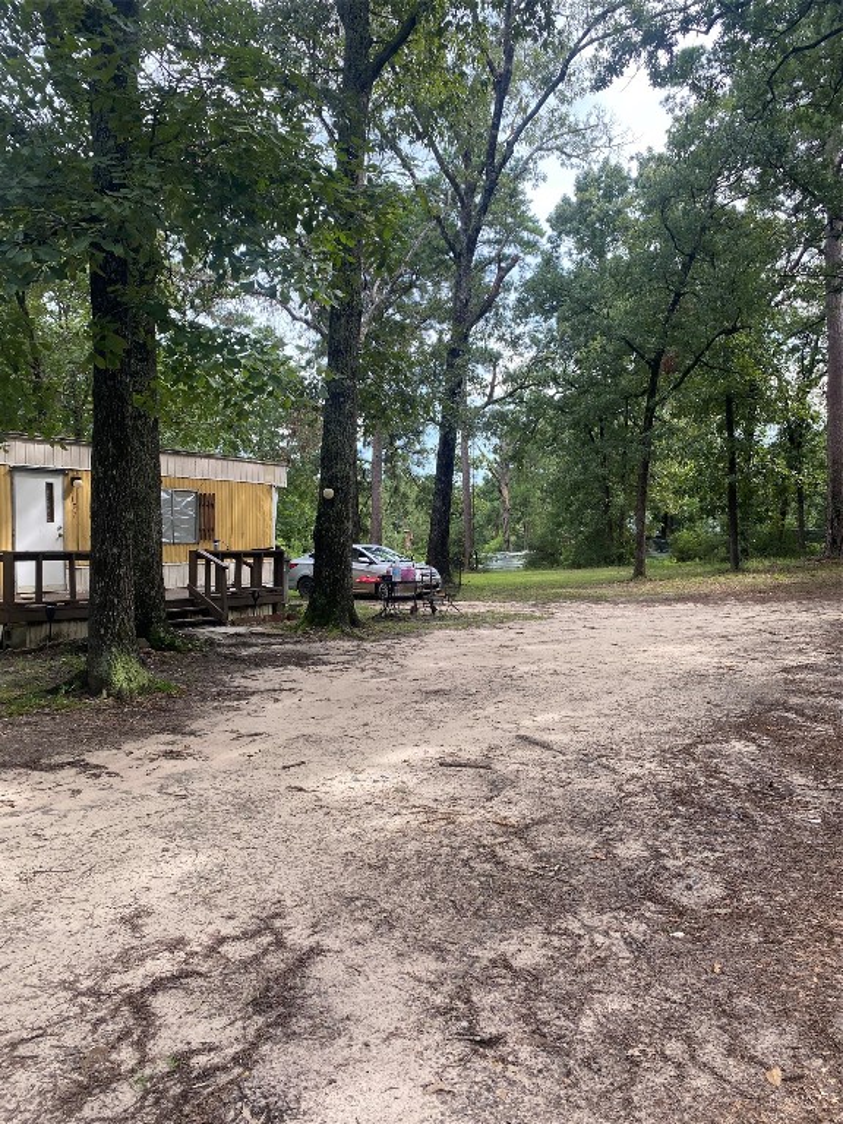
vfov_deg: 67.3
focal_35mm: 26
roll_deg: +0.0
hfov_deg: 53.1
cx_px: 422
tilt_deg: -0.8
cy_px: 562
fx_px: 844
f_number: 1.8
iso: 32
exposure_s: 1/363
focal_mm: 4.25
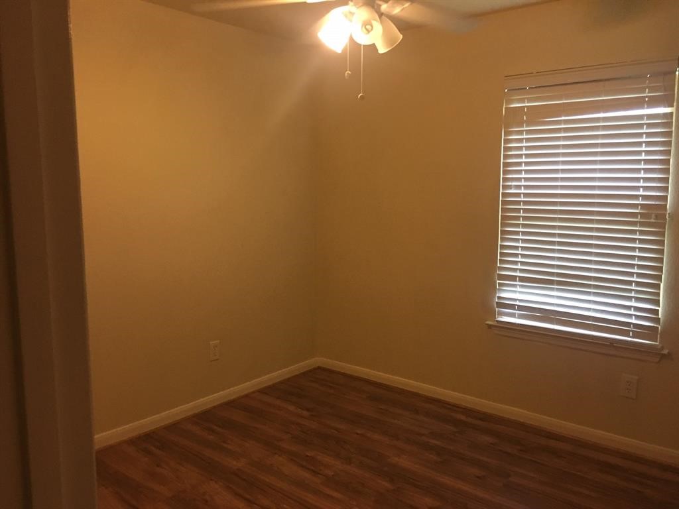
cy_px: 254
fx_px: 569
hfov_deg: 61.7
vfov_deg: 48.2
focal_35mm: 29
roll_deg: +0.6
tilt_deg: -7.2
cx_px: 340
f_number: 2.2
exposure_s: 1/30
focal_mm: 4.15
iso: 160
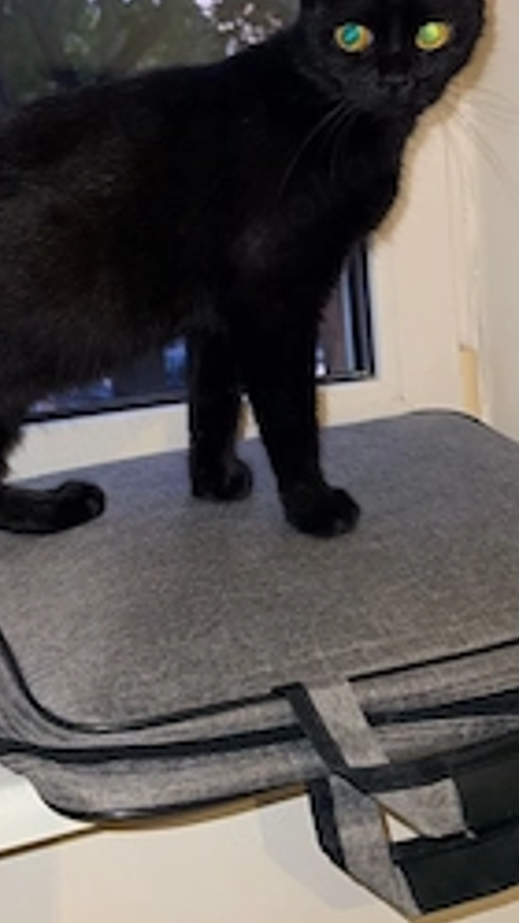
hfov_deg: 27.9
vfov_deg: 46.5
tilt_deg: -2.4
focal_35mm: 42
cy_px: 226
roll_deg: +3.5
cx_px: 130
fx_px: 1028
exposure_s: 1/17
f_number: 1.78
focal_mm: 6.76
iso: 64
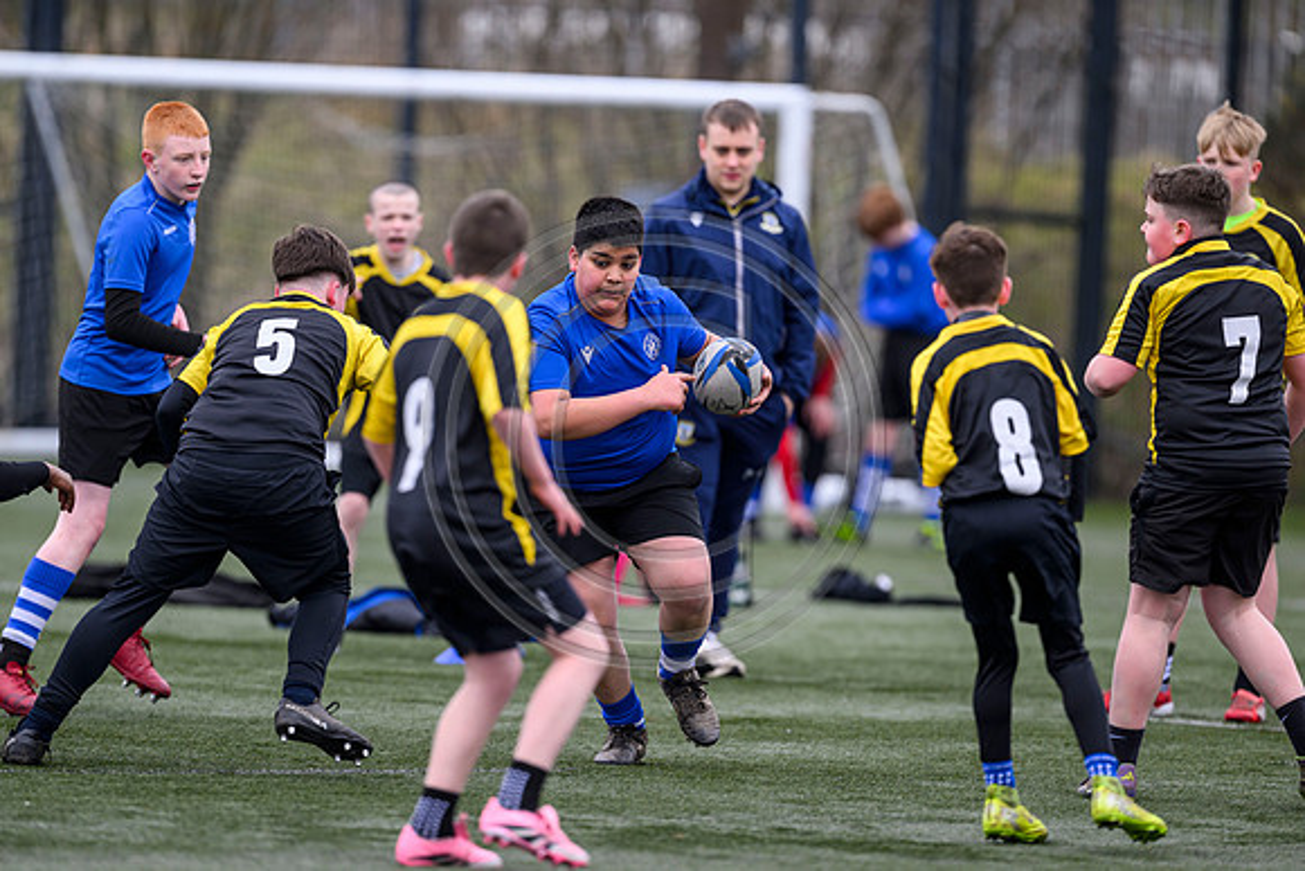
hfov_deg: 5.1
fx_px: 14521
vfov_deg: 3.4
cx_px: 652
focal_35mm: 401
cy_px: 436
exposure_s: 1/1600
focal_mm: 400
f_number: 3.5
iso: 500
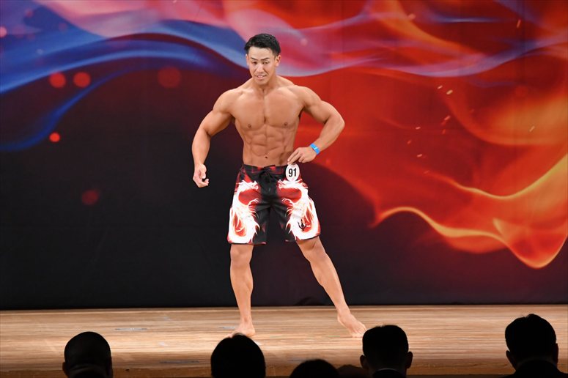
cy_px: 189
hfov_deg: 8.6
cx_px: 284
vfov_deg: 5.7
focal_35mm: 240
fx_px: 3785
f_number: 5.6
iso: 3200
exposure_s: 1/400
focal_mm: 160
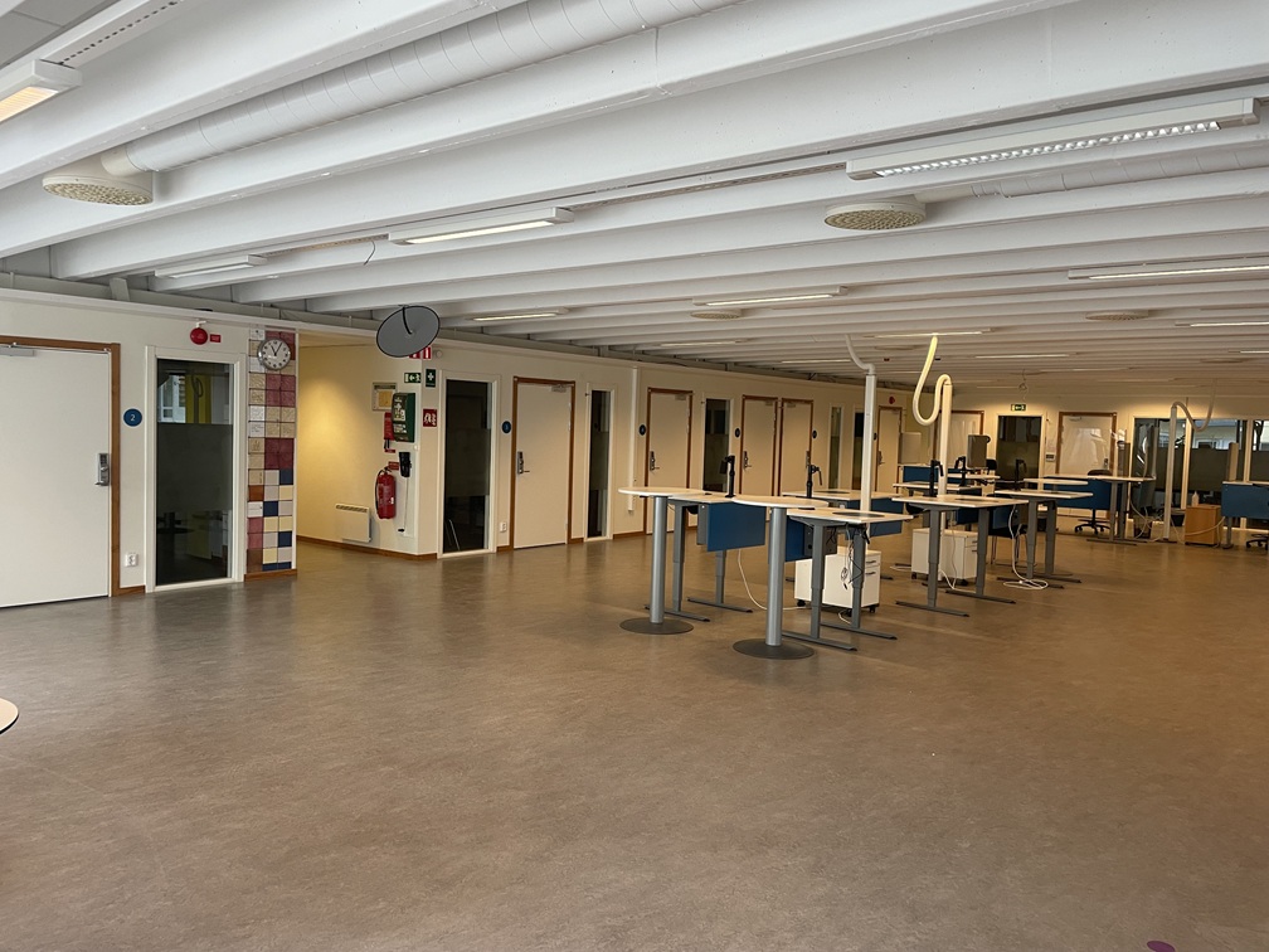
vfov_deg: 53.1
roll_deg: -1.6
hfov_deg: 67.3
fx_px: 953
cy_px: 476
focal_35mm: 26
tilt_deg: -3.0
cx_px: 634
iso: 64
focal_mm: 4.2
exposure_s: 1/50
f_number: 1.6
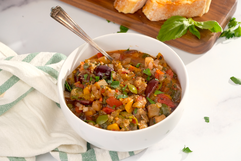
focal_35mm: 125
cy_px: 80
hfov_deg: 16.4
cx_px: 120
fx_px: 837
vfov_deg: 11.0
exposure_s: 1/250
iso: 250
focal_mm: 83.3
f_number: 8
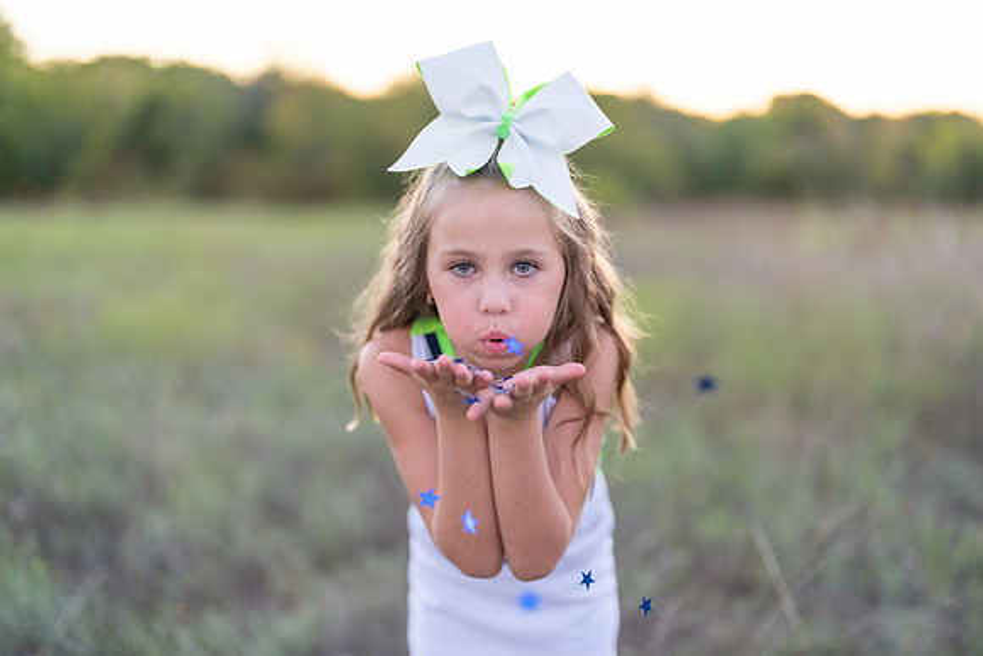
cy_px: 328
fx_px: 1366
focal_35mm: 50
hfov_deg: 39.6
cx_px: 492
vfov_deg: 27.0
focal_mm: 50
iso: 1000
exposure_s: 1/1000
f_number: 1.2
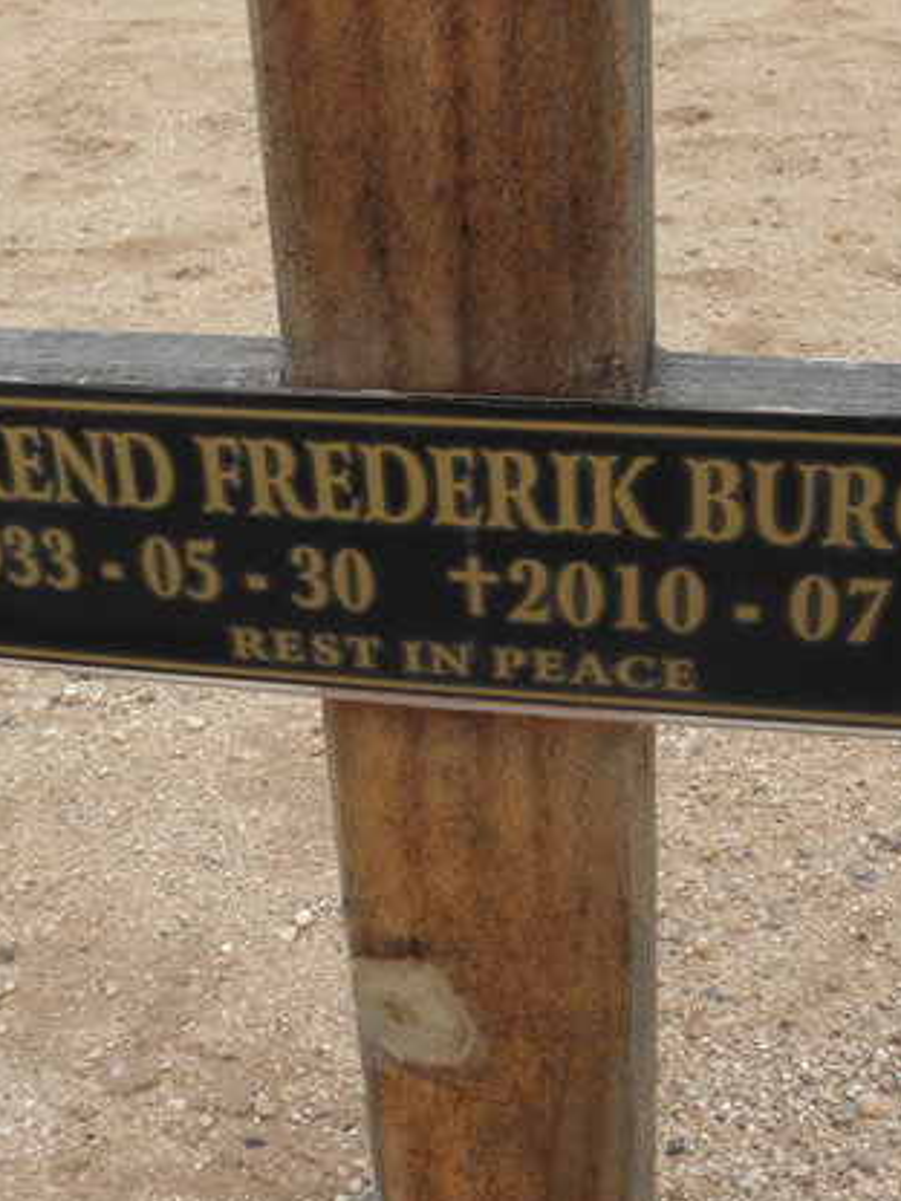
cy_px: 468
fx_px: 1735
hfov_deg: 29.1
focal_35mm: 50
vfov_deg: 38.0
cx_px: 384
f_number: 4
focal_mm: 4.6
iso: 64
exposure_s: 1/60
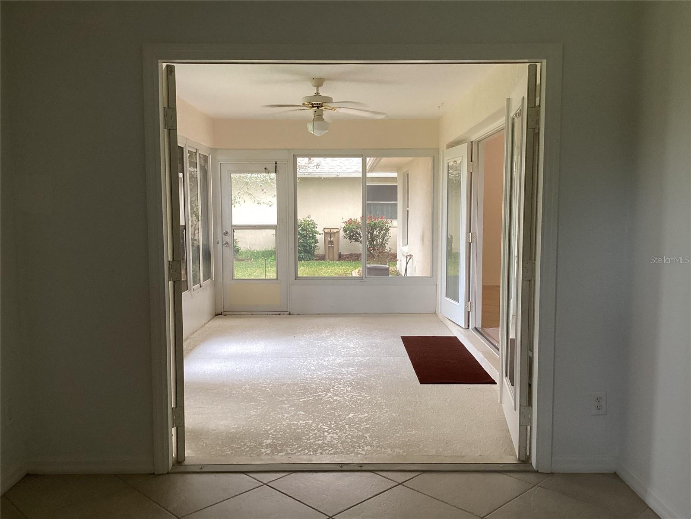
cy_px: 260
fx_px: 619
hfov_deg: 58.4
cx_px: 346
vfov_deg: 45.4
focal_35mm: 31
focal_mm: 3.3
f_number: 2.4
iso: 125
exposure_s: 1/50
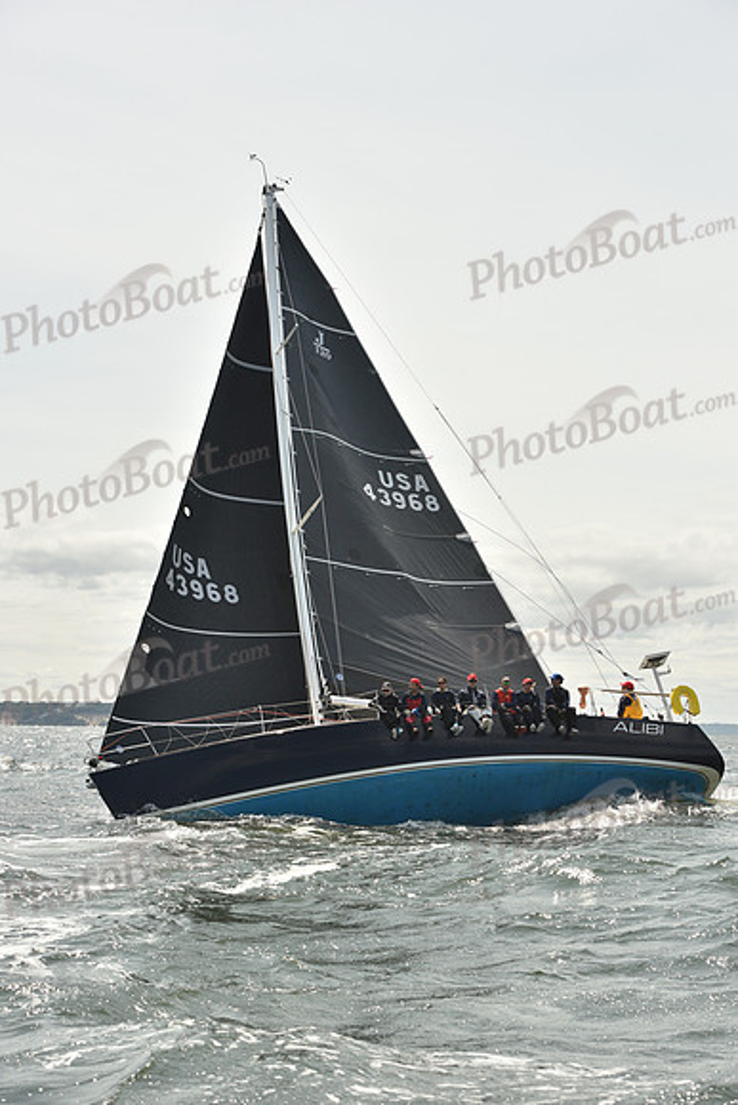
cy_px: 552
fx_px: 2151
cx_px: 369
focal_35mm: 70
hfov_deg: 19.5
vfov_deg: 28.8
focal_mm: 70
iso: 250
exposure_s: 1/800
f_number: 8
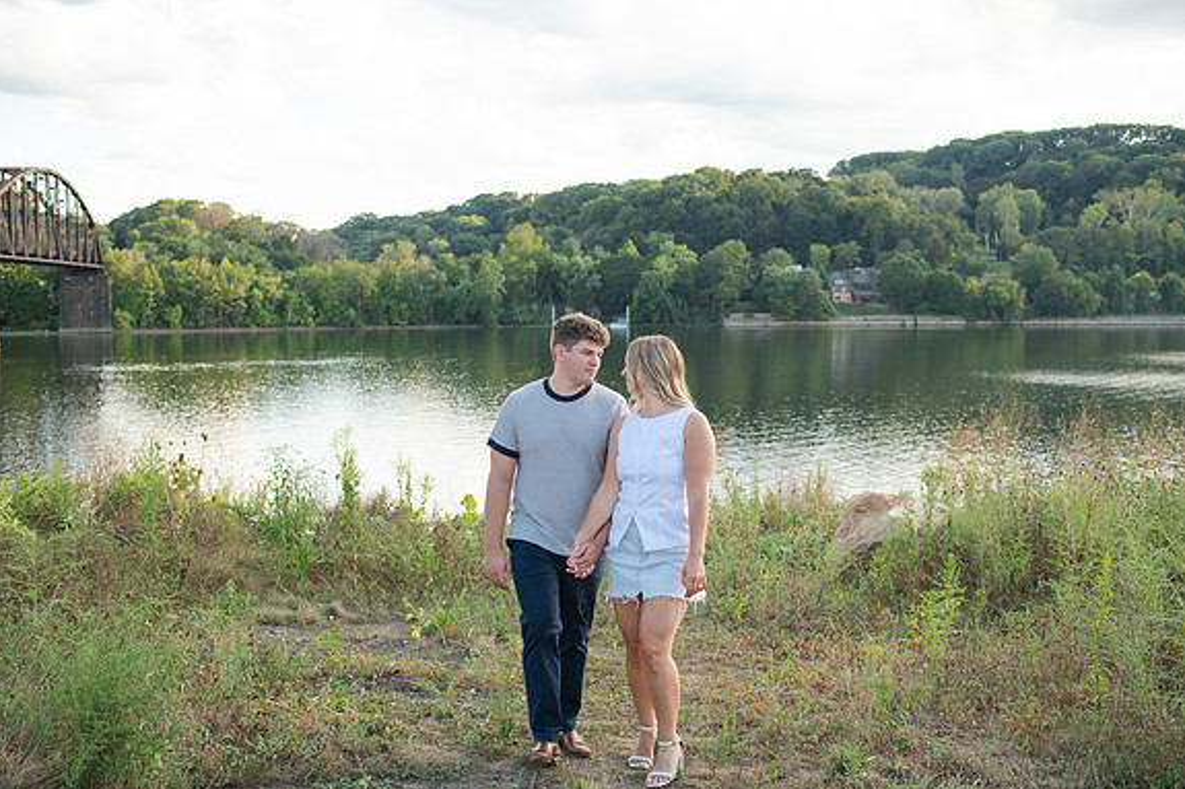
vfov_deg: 35.9
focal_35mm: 37
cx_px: 594
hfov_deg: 51.9
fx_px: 1217
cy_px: 396
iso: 100
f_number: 3.2
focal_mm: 35
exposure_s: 1/500
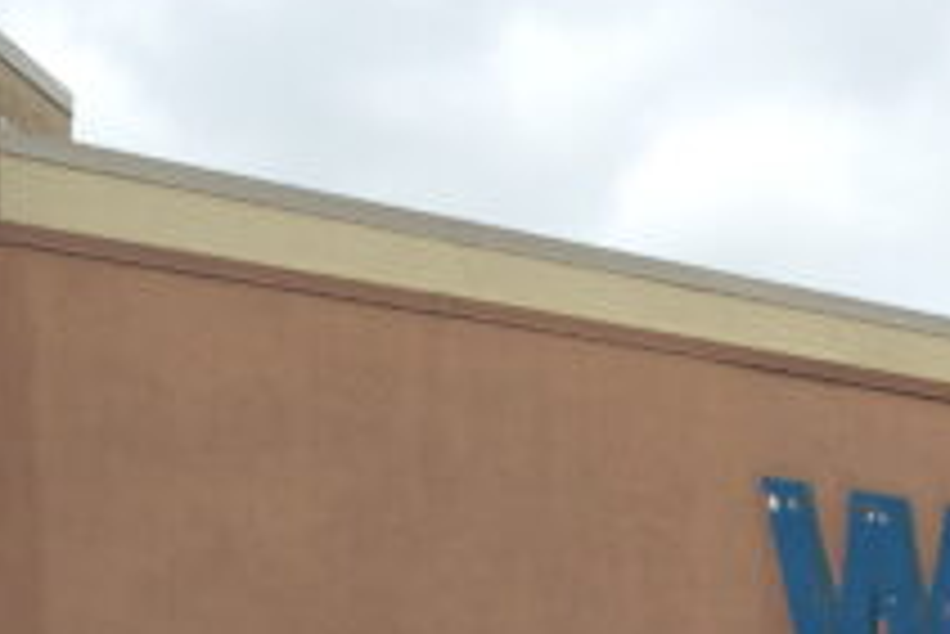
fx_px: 2878
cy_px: 872
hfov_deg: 18.3
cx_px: 932
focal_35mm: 109
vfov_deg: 12.1
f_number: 6.3
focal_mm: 20
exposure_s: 1/320
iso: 100
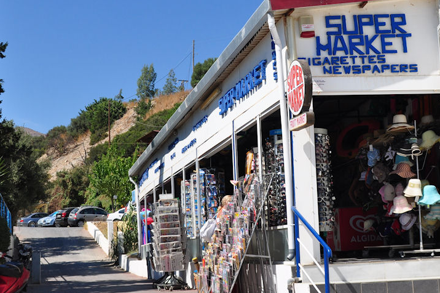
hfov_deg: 32.0
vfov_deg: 21.6
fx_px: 767
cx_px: 226
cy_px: 146
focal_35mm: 63
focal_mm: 25
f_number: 9
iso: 200
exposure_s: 1/640
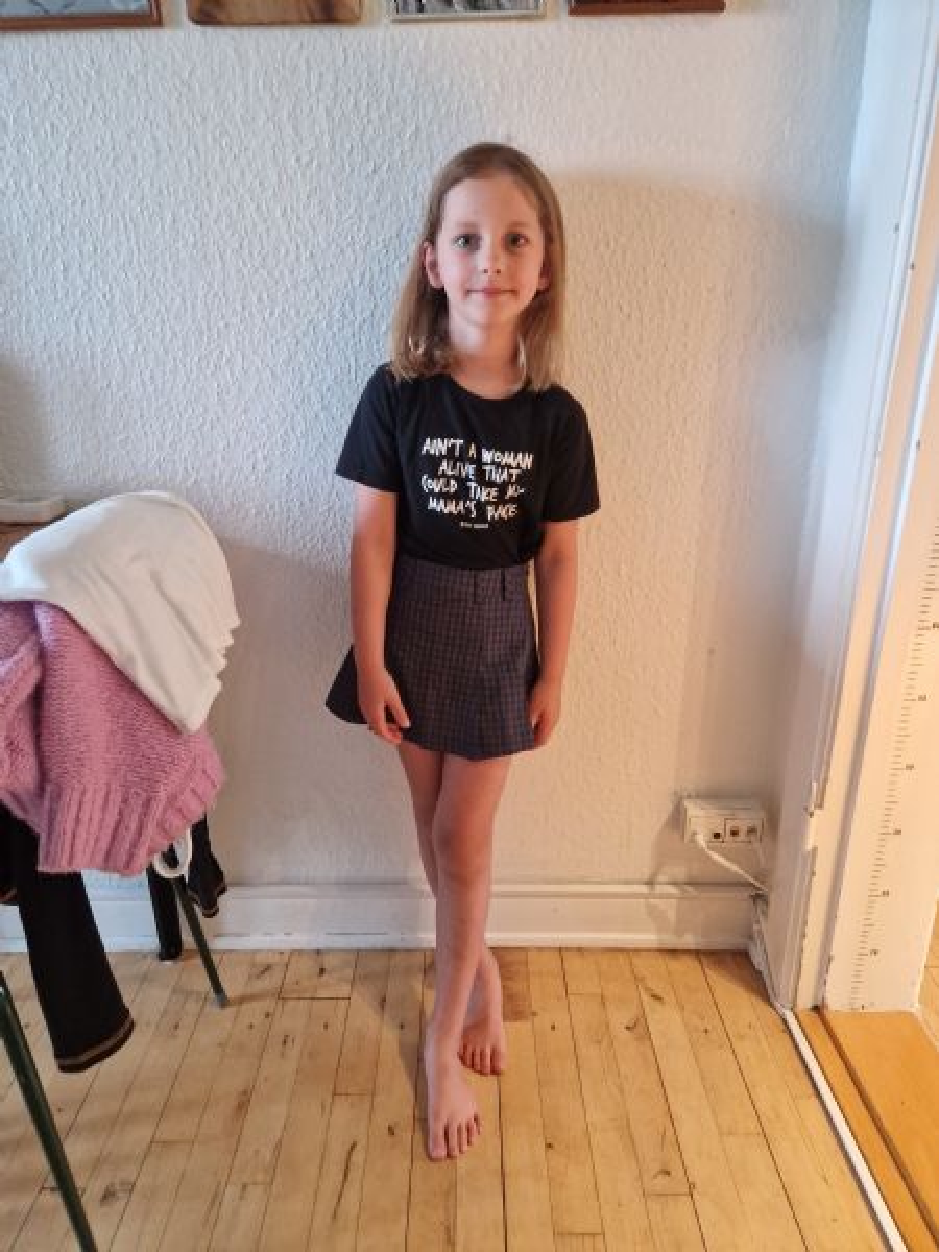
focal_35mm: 23
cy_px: 626
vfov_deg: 73.9
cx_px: 470
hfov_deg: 58.9
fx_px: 832
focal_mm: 5.4
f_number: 1.8
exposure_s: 1/50
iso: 640
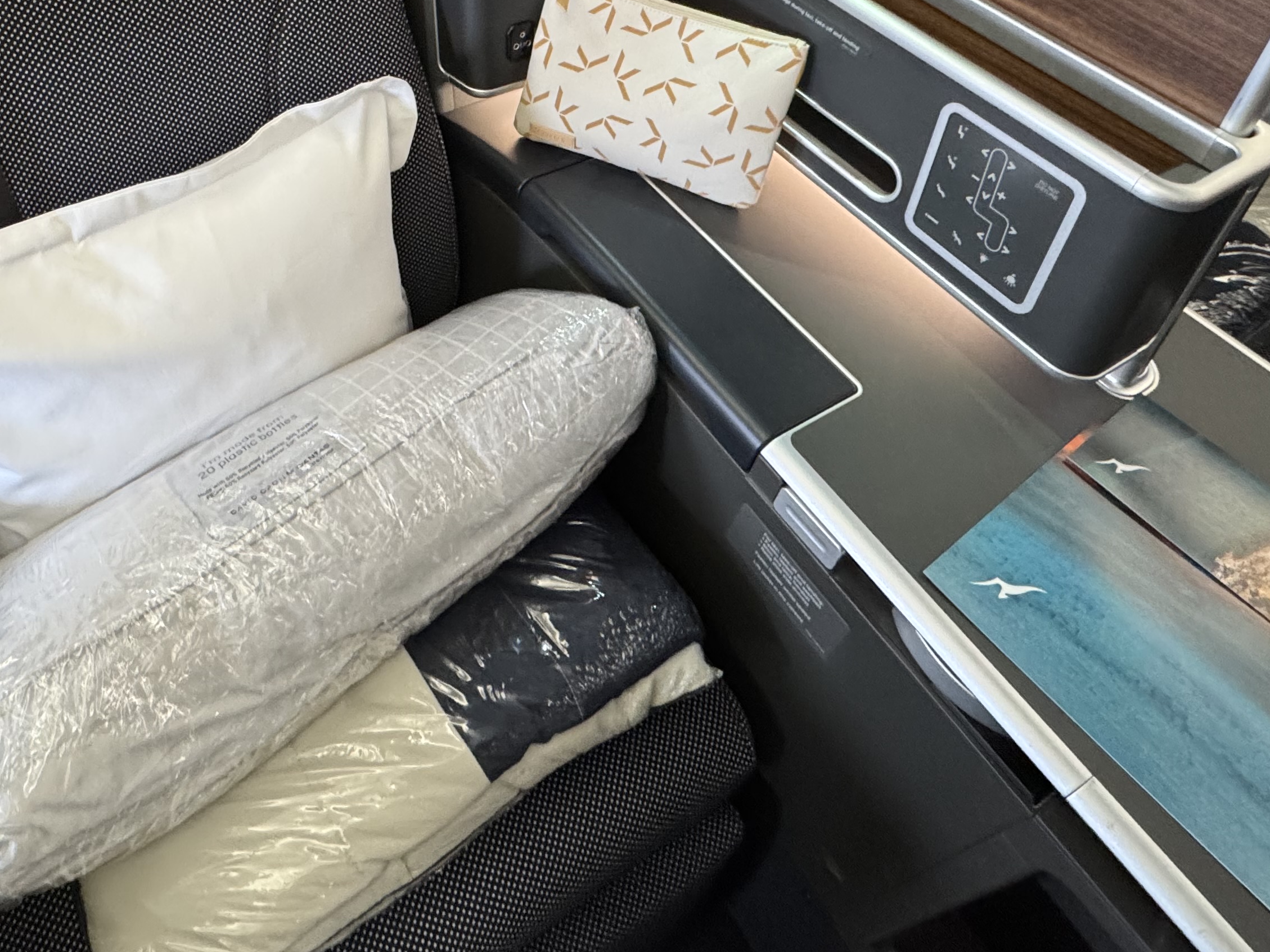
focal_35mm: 25
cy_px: 203
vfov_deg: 51.7
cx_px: 449
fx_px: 917
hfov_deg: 67.9
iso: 320
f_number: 2.2
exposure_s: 1/70
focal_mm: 2.22
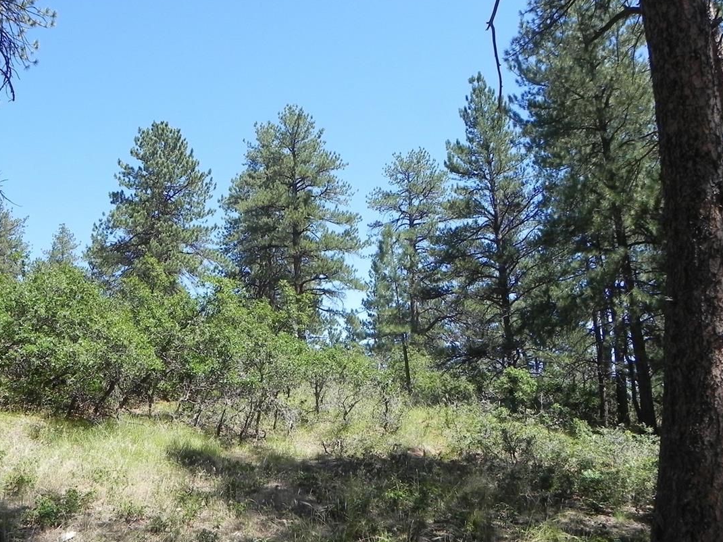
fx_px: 731
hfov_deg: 52.3
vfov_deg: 40.7
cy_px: 291
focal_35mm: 35
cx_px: 289
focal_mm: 4.6
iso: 160
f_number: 5.6
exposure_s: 1/276
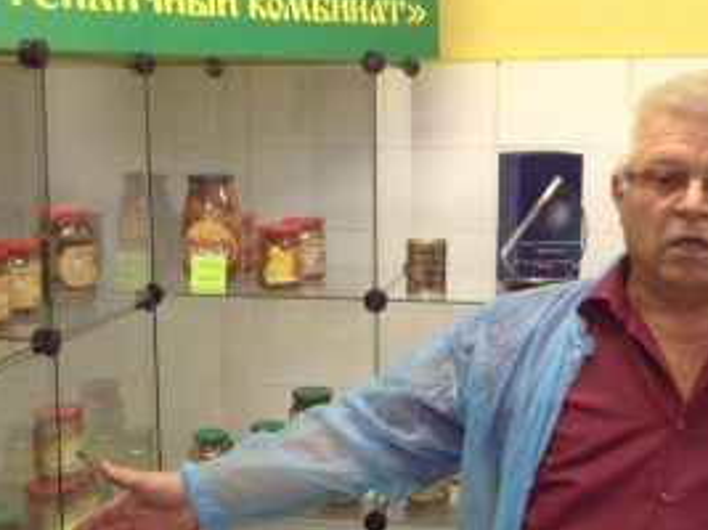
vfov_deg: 23.6
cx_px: 355
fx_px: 1268
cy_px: 311
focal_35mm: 62
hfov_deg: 31.2
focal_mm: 3.3
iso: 100
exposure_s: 1/24
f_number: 2.4
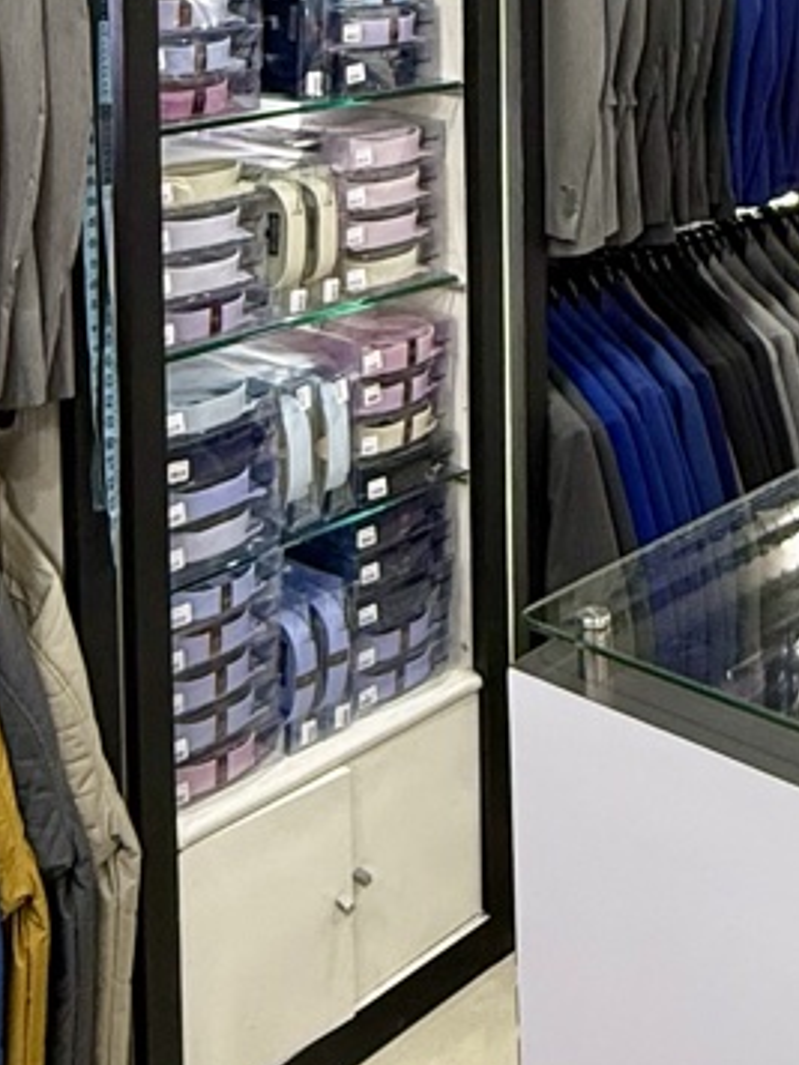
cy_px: -54
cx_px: 473
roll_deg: +0.8
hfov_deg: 26.5
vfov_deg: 31.7
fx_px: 1693
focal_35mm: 55
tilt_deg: -1.7
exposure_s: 1/60
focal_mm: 2.22
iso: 200
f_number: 2.2
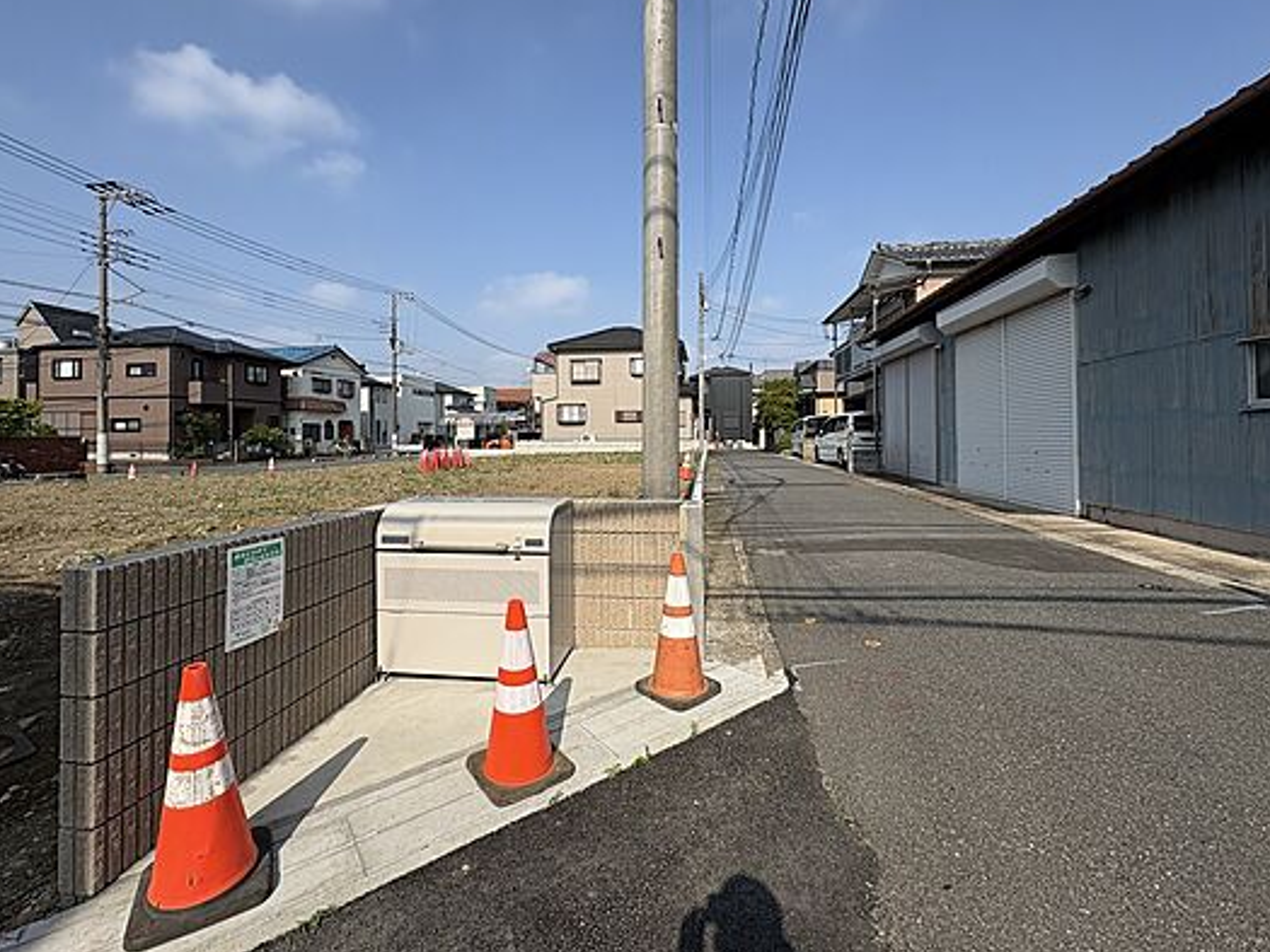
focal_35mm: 16
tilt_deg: +1.9
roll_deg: +1.2
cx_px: 622
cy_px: 428
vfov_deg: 77.9
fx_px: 587
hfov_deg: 94.5
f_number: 2.2
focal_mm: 2.22
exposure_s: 1/2584
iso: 50
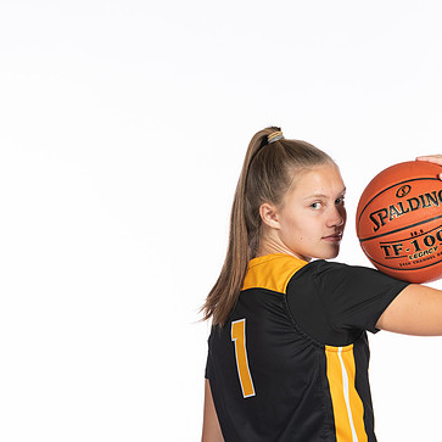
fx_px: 3828
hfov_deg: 6.6
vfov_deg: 6.6
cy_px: 227
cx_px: 315
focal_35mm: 265
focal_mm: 130
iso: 100
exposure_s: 1/100
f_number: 5.6
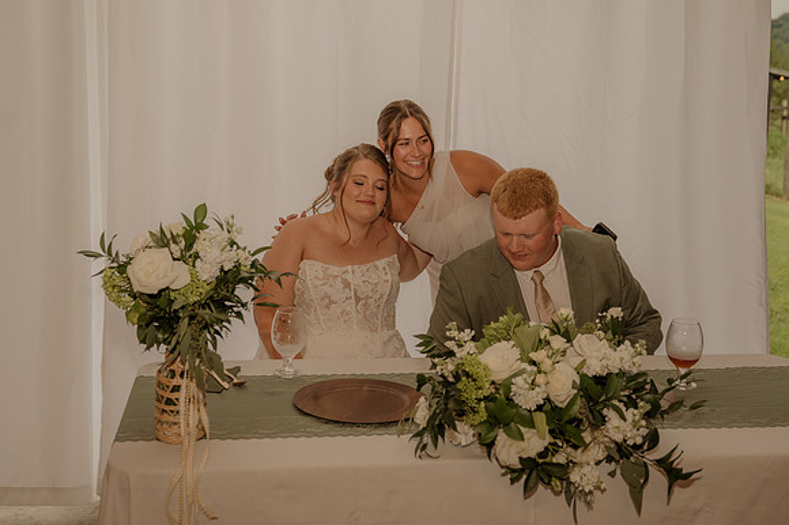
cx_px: 374
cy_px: 225
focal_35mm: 46
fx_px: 1008
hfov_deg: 42.7
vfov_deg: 29.2
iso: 500
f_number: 3.2
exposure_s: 1/200
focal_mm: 37
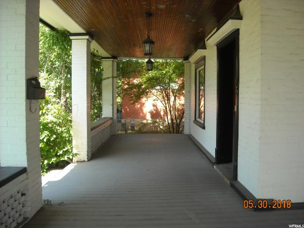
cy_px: 114
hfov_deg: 52.6
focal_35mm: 35
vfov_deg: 40.7
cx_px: 152
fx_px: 307
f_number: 2.8
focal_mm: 5.7
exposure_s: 1/96
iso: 64
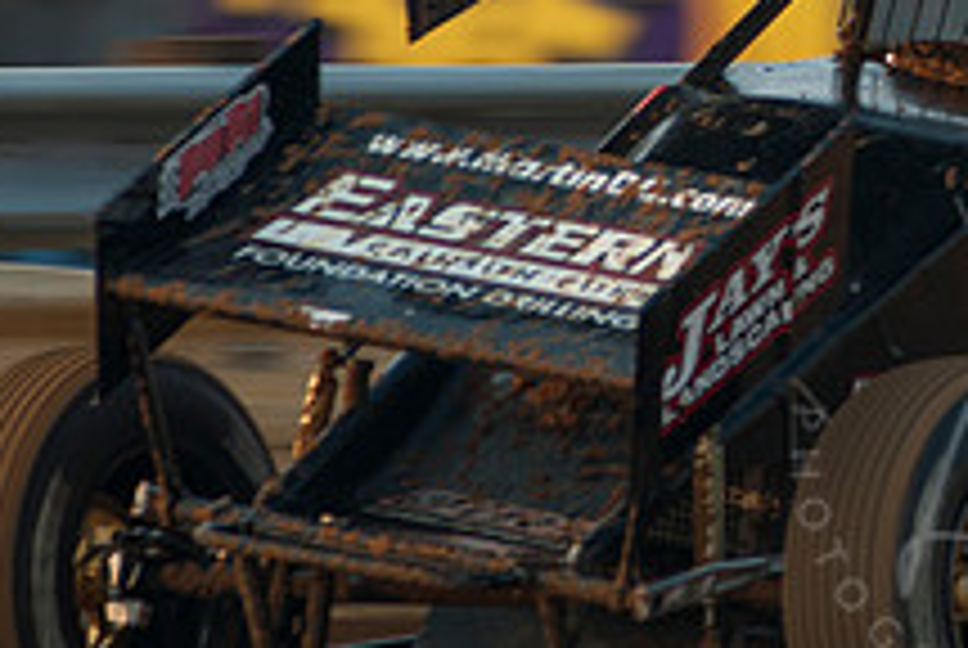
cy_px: 27
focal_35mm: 809
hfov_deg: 2.5
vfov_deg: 1.7
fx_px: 21783
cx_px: 1058
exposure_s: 1/400
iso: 100
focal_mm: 200
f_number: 3.5
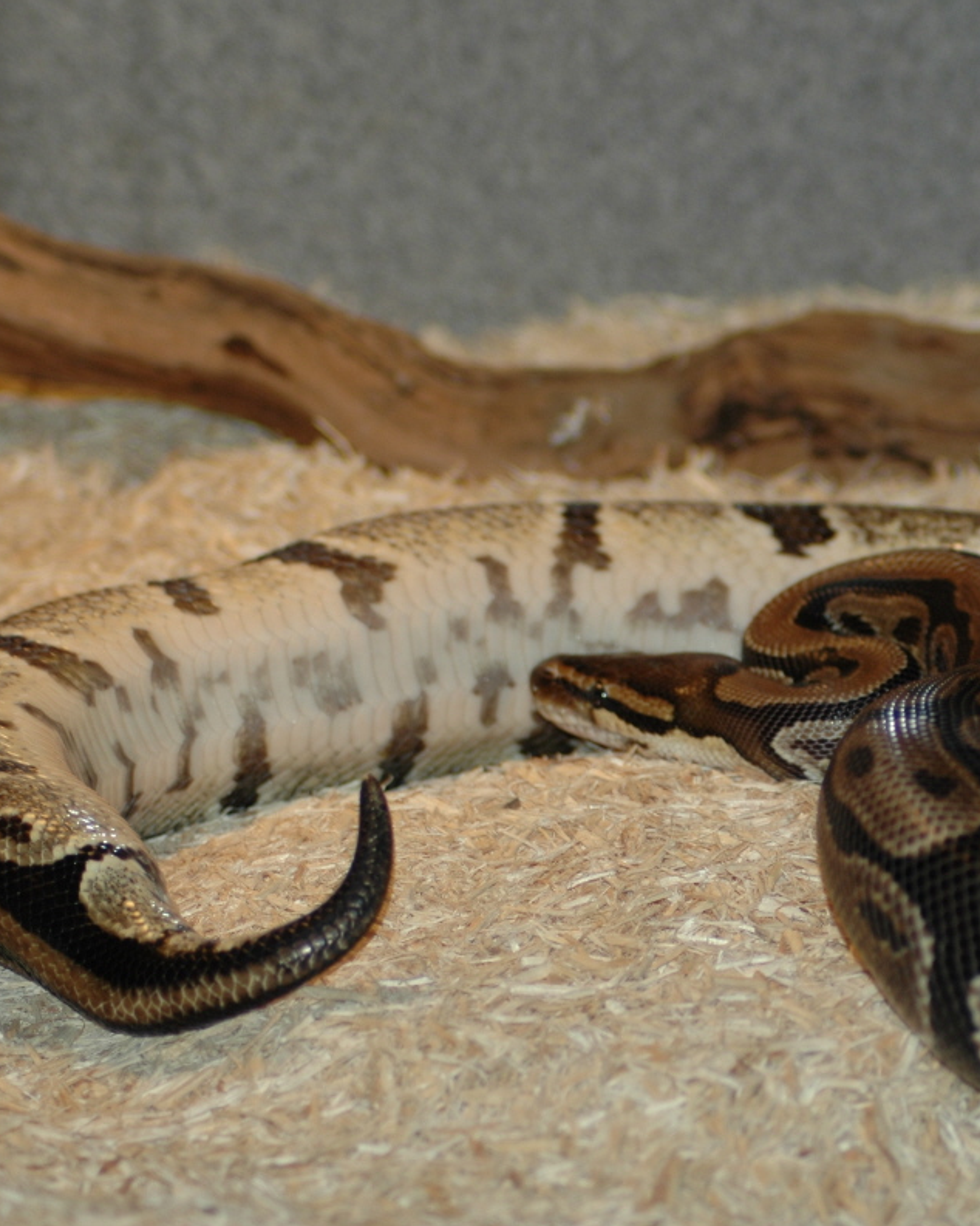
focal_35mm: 149
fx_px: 5404
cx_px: 660
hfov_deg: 10.4
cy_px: 614
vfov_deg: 12.9
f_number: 4
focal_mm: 70
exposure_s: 1/60
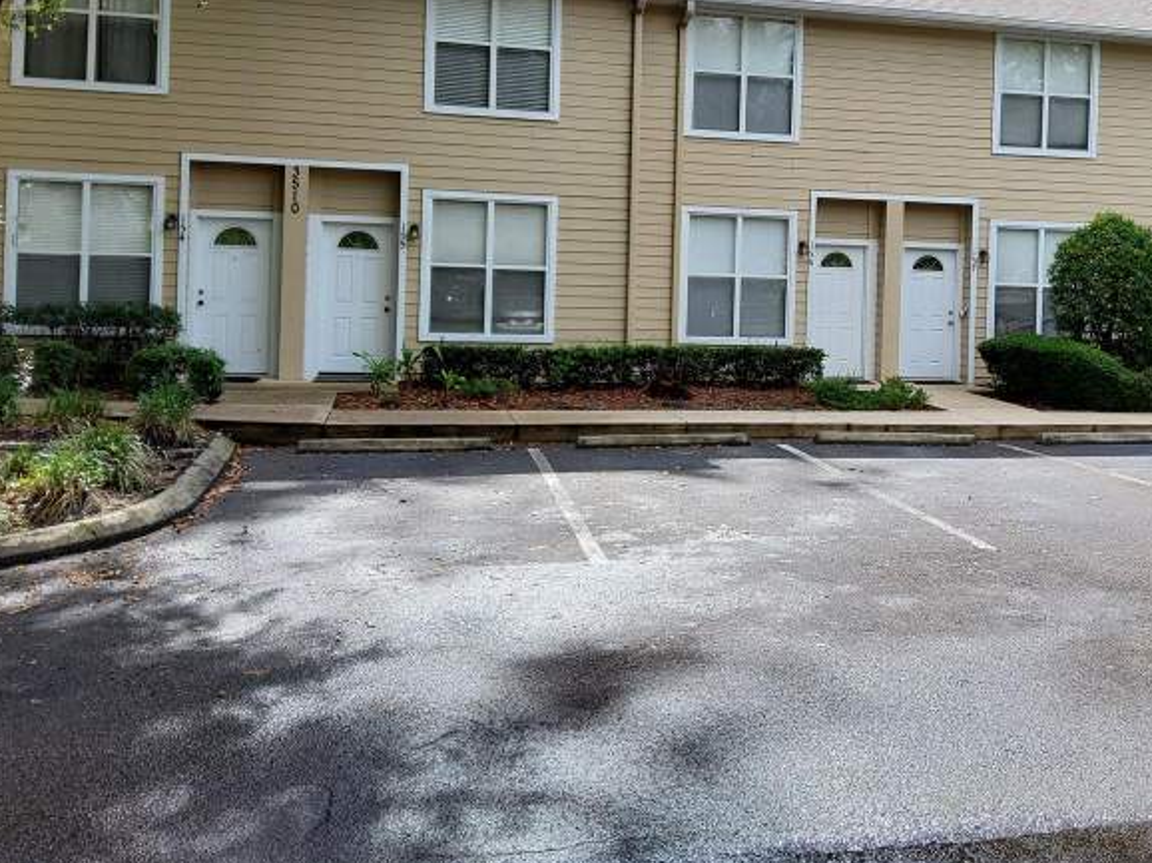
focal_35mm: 36
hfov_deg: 51.1
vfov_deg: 39.3
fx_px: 1198
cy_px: 309
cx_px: 688
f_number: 2
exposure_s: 1/601
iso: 50
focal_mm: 3.08
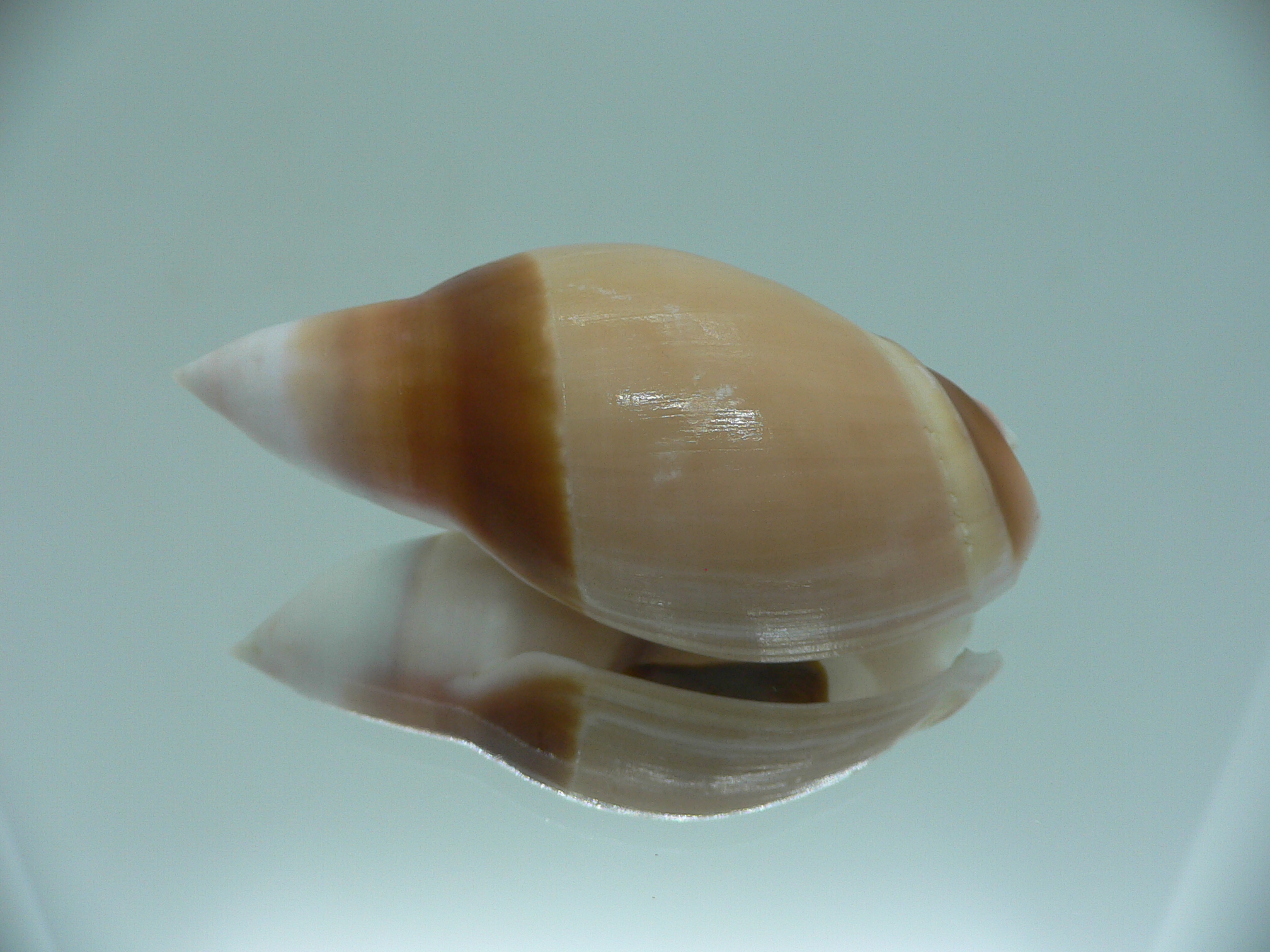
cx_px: 635
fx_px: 1284
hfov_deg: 52.6
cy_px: 476
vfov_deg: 40.7
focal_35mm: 35
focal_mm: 4.6
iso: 80
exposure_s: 1/60
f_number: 2.8
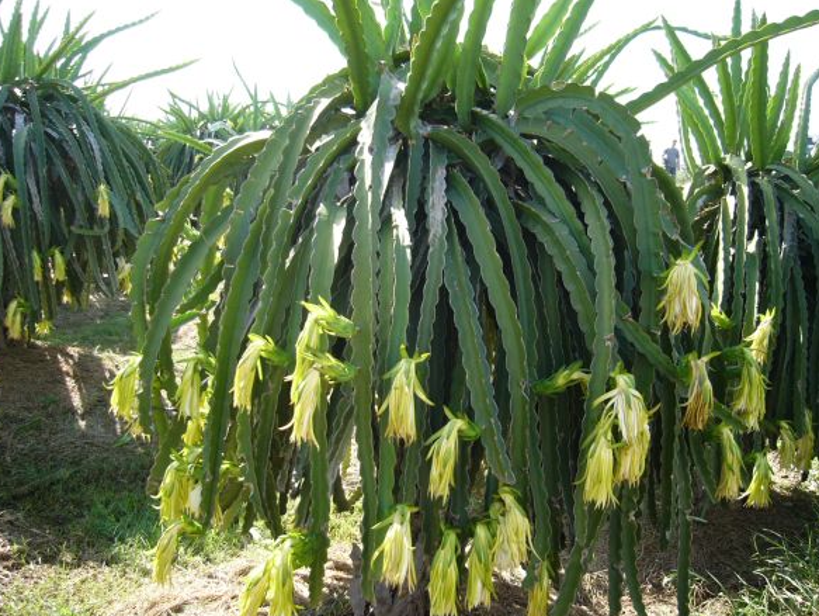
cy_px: 314
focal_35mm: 36
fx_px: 852
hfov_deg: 51.3
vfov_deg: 39.7
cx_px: 402
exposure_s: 1/160
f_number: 2.8
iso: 50
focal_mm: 5.8
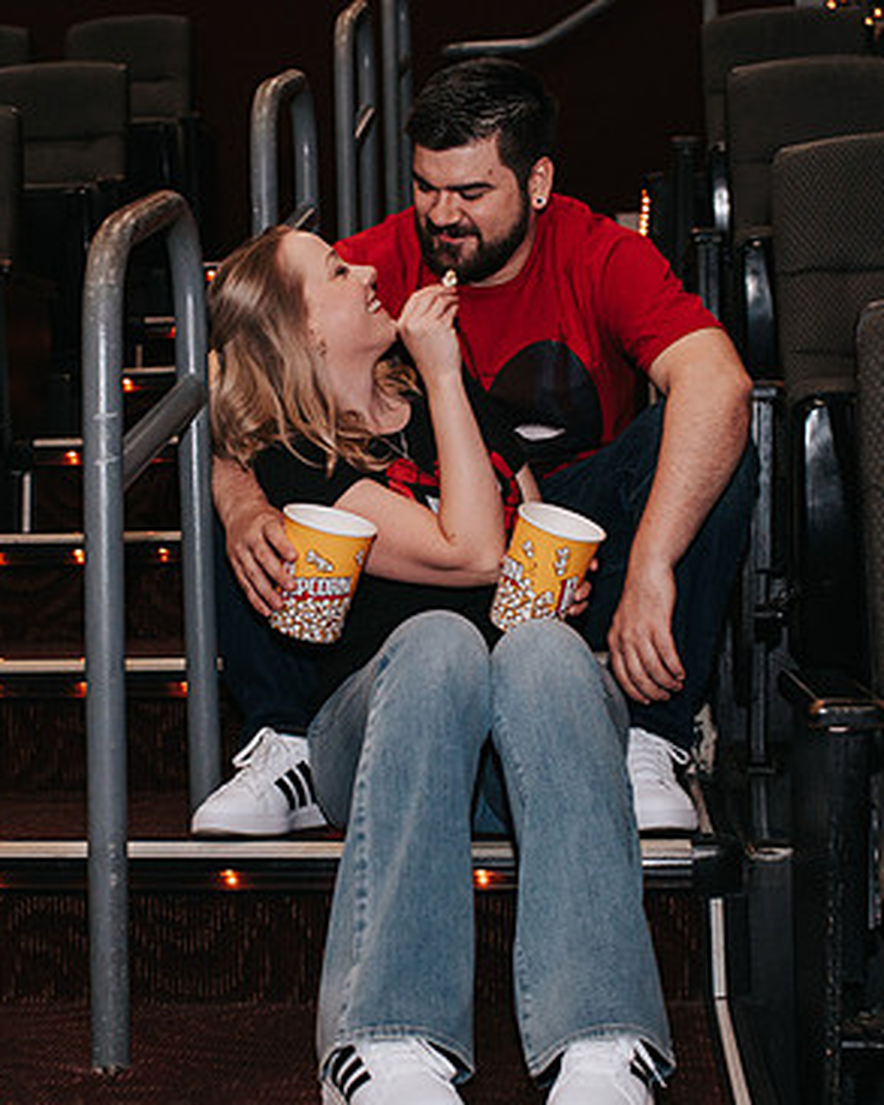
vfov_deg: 30.9
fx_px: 1994
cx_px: 325
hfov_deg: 24.9
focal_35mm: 61
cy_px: 583
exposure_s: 1/160
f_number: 3.2
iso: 1000
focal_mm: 35
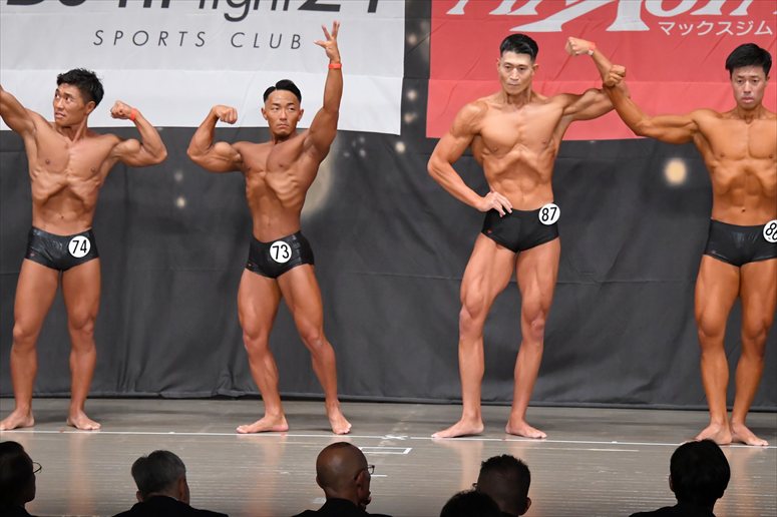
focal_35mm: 187
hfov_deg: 11.0
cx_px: 388
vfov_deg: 7.3
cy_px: 258
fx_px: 4034
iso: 6400
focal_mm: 125
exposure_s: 1/400
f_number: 5.6
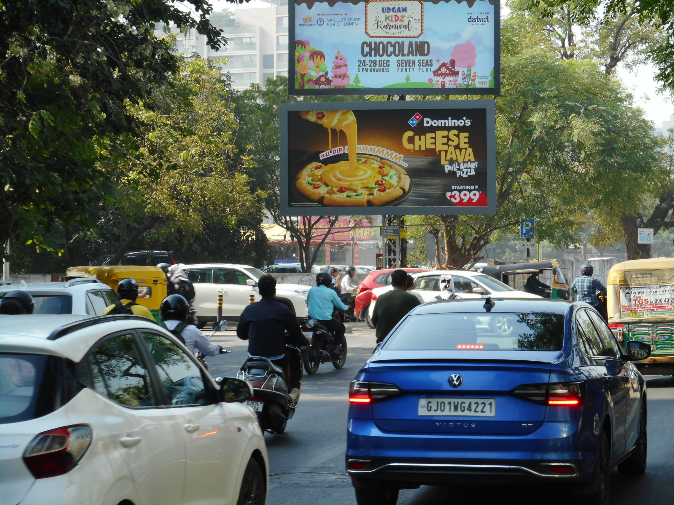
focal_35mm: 102
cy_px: 252
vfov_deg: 14.5
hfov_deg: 19.3
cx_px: 337
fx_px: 1986
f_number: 5.8
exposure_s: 1/125
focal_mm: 18.2
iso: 80
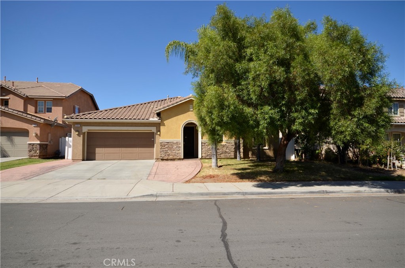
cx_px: 202
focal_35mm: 21
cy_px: 134
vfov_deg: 59.3
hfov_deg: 81.3
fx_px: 236
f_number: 10
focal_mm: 14
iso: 100
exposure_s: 1/200
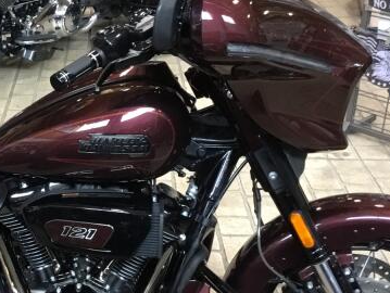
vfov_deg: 21.3
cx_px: 7
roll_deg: +1.4
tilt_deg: -25.4
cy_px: 167
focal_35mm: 69
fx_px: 778
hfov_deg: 26.7
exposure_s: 1/30
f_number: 2.4
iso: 200
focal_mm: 3.3
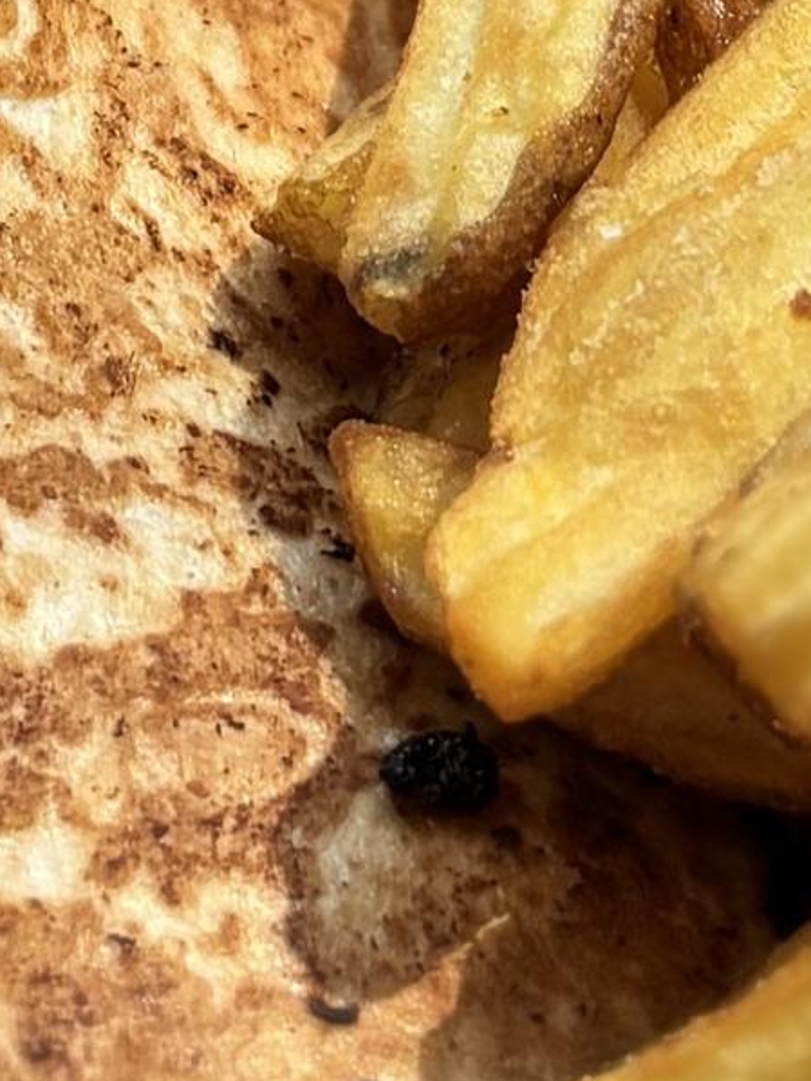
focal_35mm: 178
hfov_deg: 8.3
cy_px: -1081
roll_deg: -0.6
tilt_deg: -34.8
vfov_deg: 10.2
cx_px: 191
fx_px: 5556
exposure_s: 1/649
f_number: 1.6
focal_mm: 5.96
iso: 50
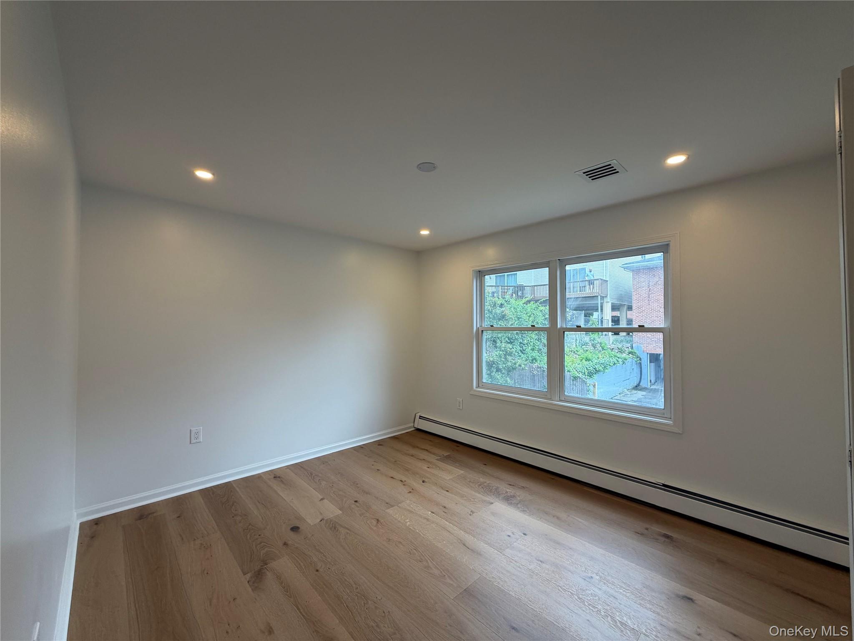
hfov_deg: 102.1
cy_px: 320
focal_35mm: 14
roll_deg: +0.6
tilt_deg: +0.9
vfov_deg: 85.7
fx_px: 345
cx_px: 427
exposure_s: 1/121
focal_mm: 2.22
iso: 80
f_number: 2.2
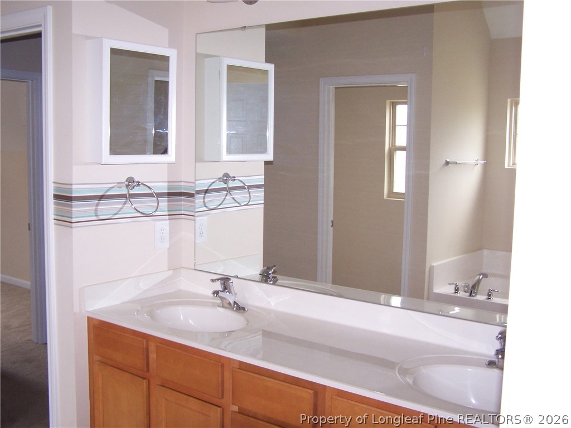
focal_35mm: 38
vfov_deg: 37.7
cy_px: 214
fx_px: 627
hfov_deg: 49.0
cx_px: 286
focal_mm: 6.3
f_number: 2.8
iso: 140
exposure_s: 1/60
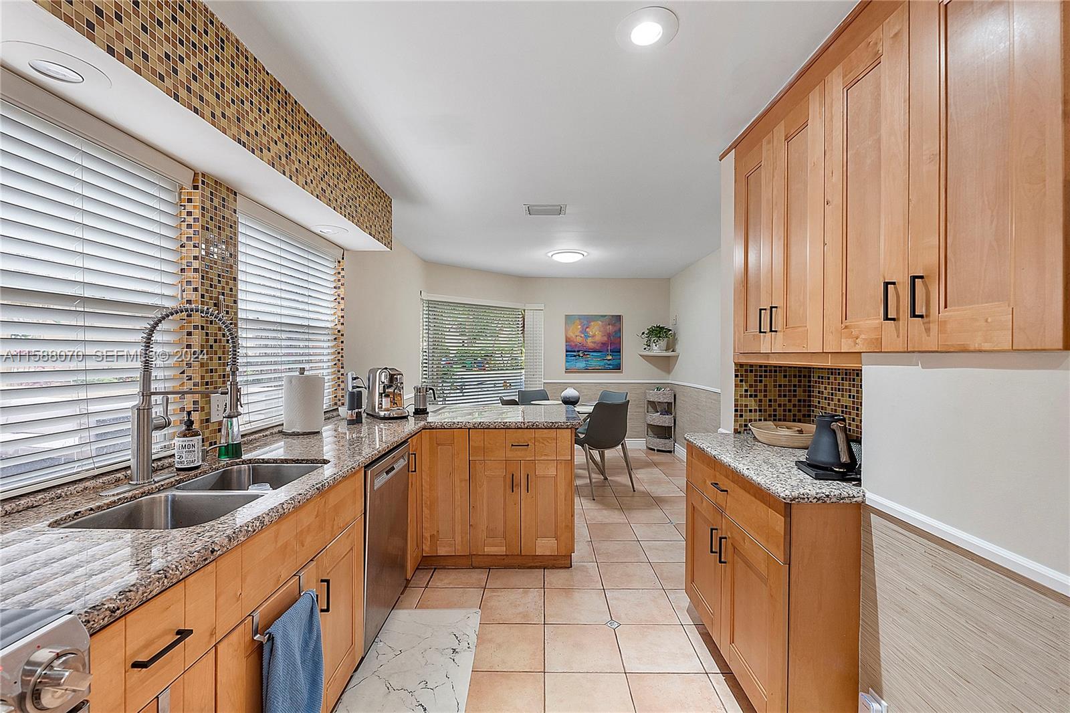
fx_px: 446
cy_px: 356
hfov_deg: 100.4
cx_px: 535
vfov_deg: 77.3
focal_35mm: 15
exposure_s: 1/10
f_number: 6.3
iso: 250
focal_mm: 10
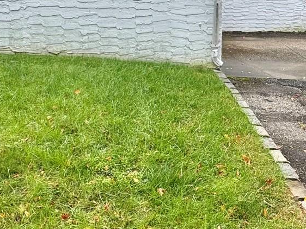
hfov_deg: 36.6
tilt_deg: -14.5
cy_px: 100
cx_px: 228
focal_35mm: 51
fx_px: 451
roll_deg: -0.9
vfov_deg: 28.6
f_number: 2.2
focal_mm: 2.22
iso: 40
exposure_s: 1/379
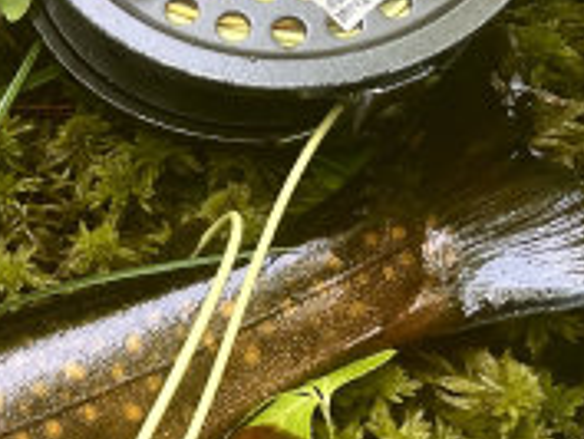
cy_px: 286
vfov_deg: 16.4
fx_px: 1519
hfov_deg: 19.2
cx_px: -277
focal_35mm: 90
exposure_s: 1/121
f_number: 1.6
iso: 40
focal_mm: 4.2
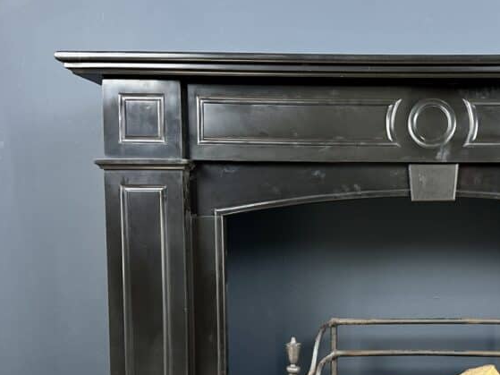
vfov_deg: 31.8
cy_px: 313
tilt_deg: -2.0
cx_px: 440
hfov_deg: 40.1
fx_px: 635
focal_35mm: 44
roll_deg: -0.6
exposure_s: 1/50
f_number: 1.78
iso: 160
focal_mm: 6.86
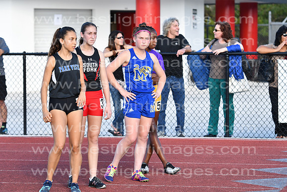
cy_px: 96
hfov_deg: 11.8
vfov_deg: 7.9
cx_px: 144
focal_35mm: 174
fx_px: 1387
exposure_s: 1/1600
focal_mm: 116
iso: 800
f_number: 5.6
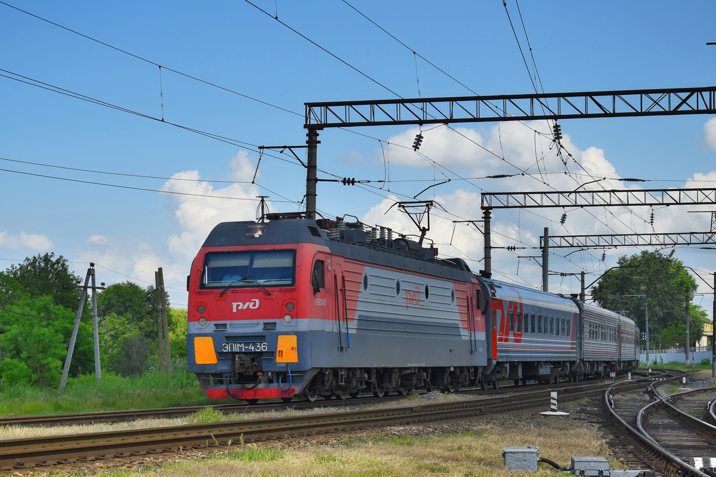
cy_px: 238
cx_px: 358
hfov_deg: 28.1
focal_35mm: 72
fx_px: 1432
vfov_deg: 18.9
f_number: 7.1
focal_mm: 48
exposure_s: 1/1000
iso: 200
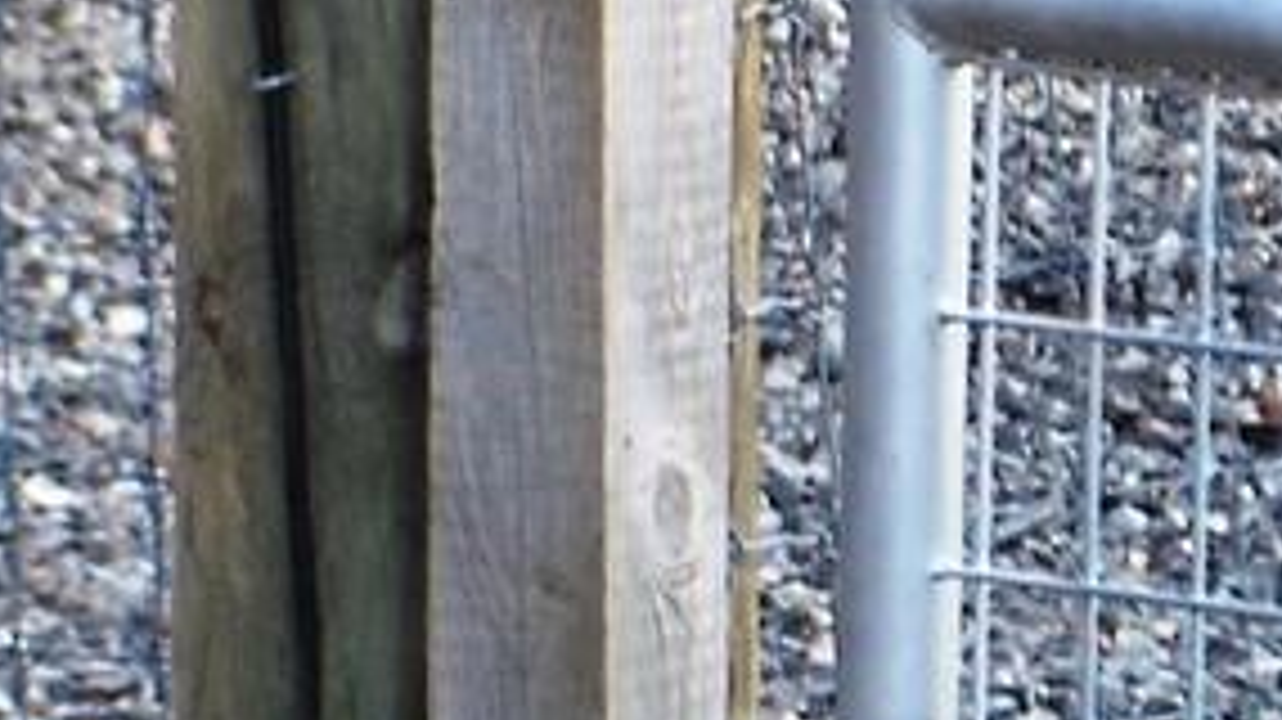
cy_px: 45
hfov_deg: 3.5
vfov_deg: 2.0
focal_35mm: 622
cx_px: 27
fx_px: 21126
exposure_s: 1/160
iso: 100
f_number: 6.3
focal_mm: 55
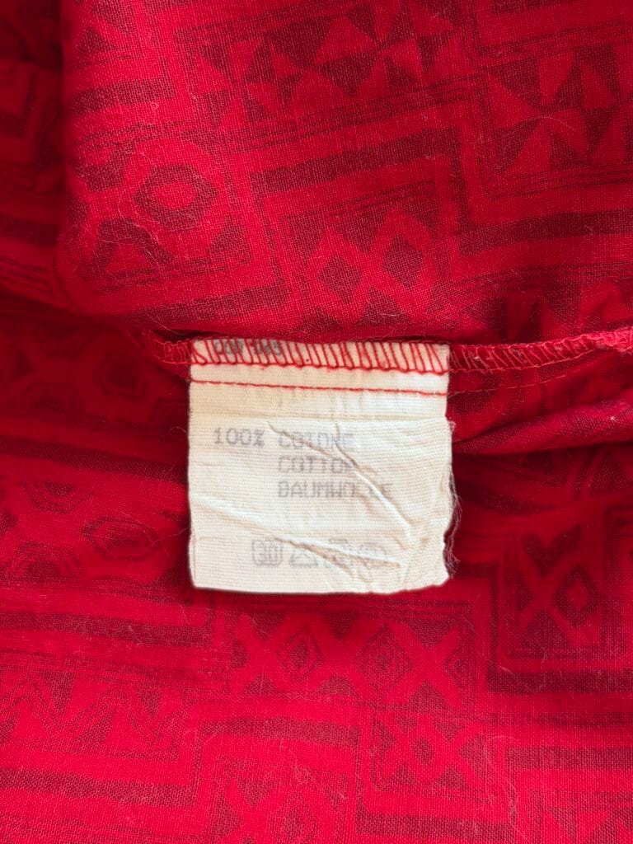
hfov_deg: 30.3
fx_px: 1170
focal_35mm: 48
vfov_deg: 39.7
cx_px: 316
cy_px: 422
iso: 100
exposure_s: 1/85
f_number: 1.78
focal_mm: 6.76
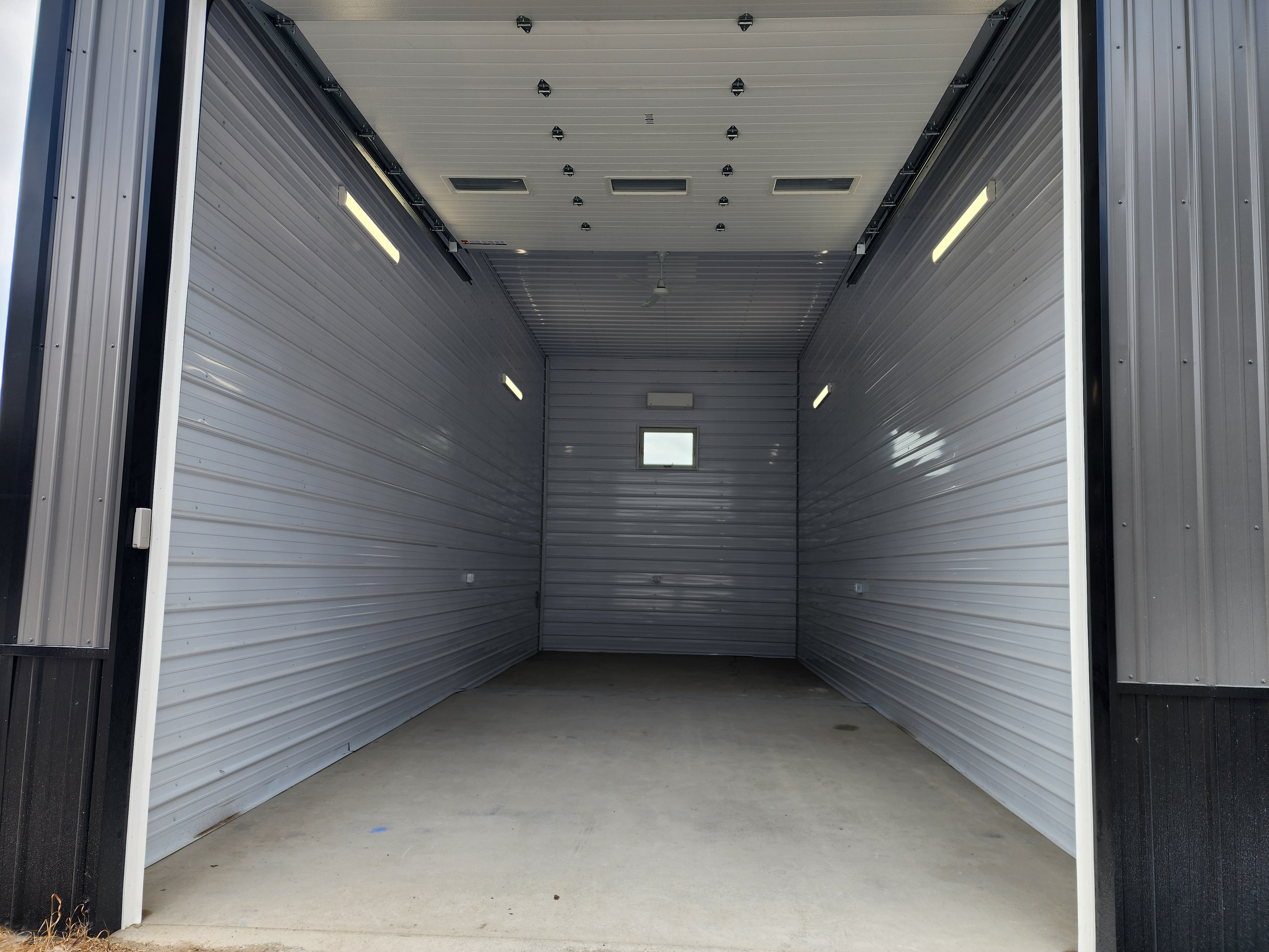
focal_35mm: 23
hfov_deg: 73.9
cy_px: 476
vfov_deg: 58.9
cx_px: 634
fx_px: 843
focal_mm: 6.4
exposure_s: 1/211
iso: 12
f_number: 1.8
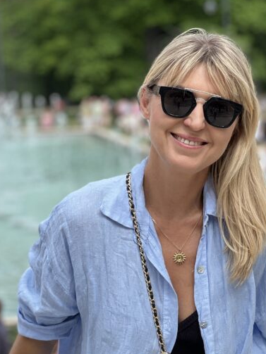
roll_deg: +1.0
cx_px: 168
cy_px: 295
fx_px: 1507
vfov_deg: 13.4
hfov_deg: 10.1
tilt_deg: -8.2
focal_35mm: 147
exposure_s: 1/428
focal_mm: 9
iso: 32
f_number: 2.8
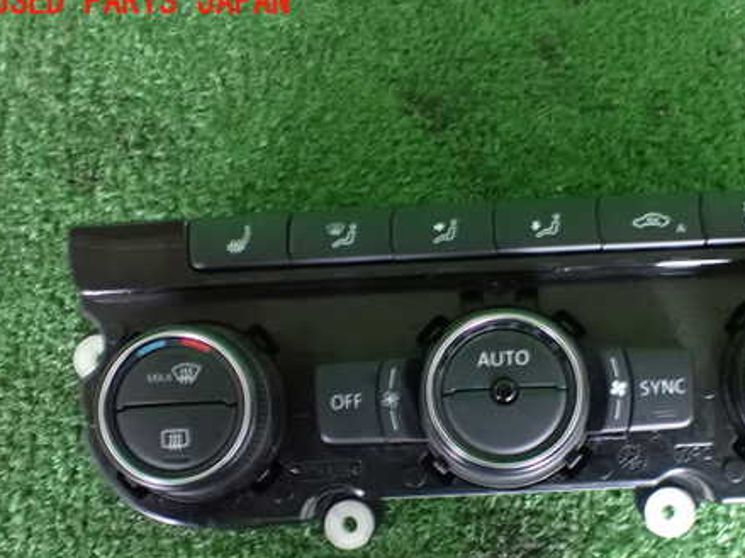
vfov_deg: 34.9
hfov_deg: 45.2
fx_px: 882
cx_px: 490
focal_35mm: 41
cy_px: 363
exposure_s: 1/25
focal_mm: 5.4
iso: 1600
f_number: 2.3
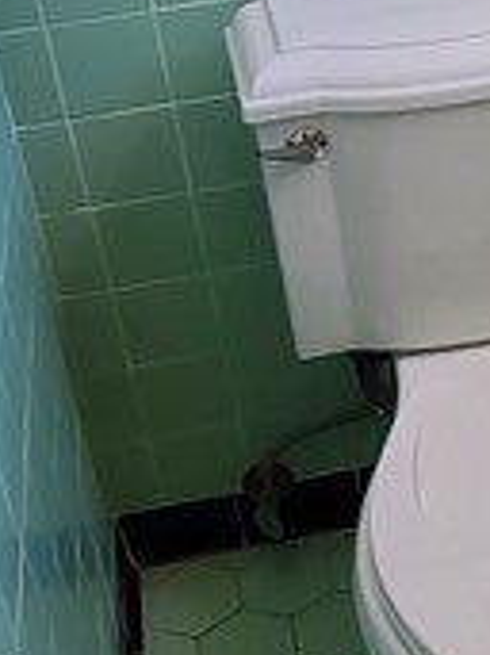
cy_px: 245
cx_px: 521
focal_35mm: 78
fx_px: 1474
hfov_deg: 18.3
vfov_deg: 25.0
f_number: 2.2
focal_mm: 1.8
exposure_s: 1/60
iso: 80
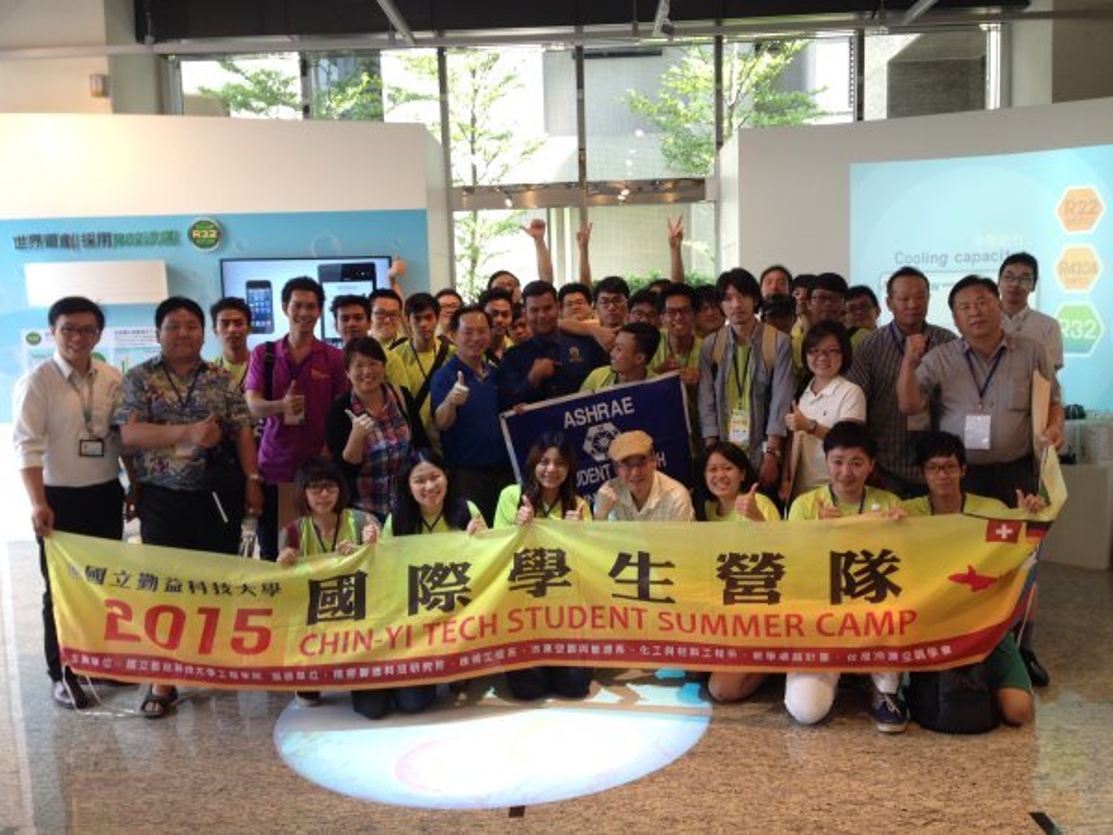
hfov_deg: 55.4
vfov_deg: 42.9
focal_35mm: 33
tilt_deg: -6.7
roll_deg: -0.3
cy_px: 418
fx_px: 1061
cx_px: 556
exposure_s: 1/60
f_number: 2.4
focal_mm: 4.12
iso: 50
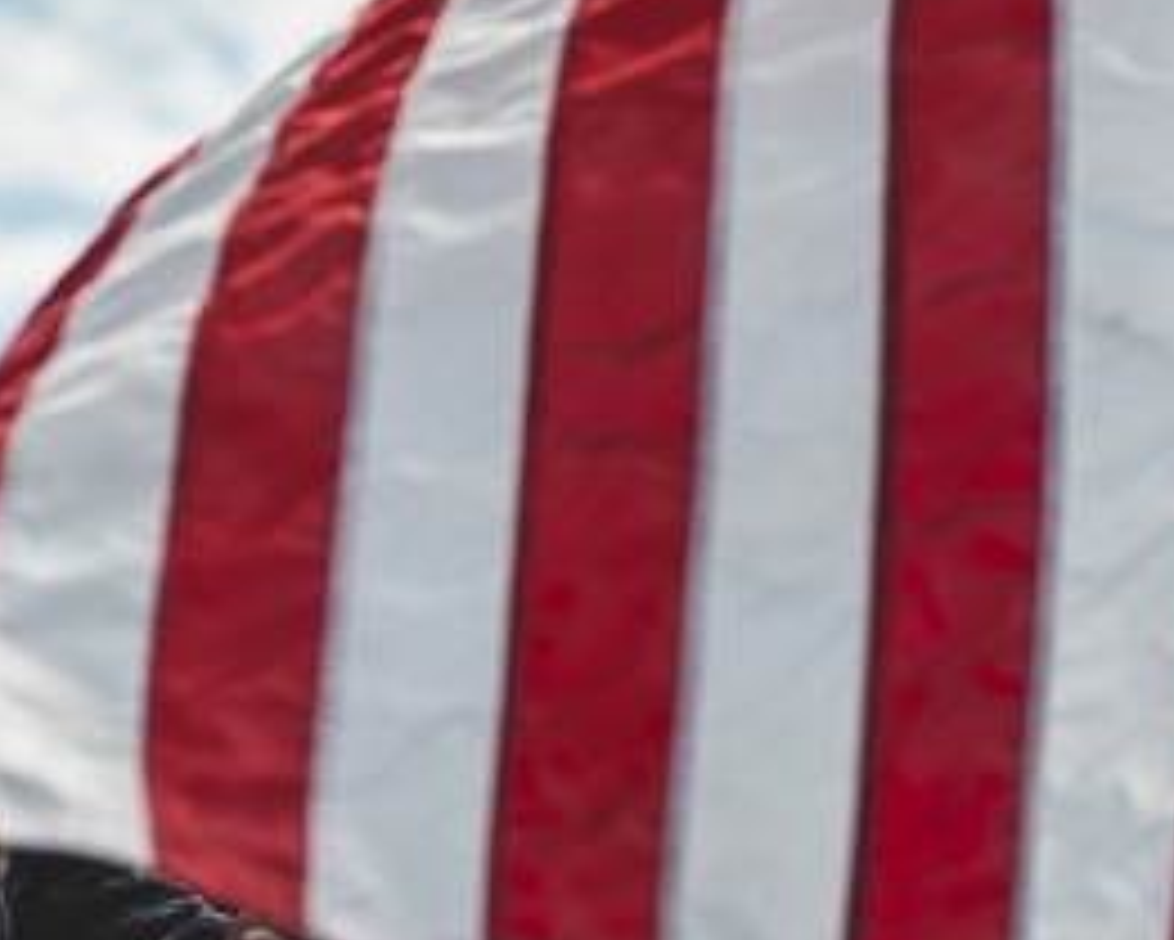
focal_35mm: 199
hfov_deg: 9.6
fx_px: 6917
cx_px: 40
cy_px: 337
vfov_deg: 7.8
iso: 100
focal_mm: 70
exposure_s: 1/1250
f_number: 2.8
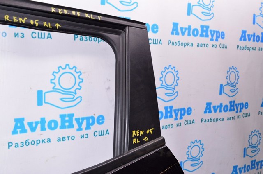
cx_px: 132
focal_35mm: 39
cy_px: 87
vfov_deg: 34.1
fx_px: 285
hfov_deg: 49.6
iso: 1600
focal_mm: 26
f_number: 8
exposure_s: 1/200
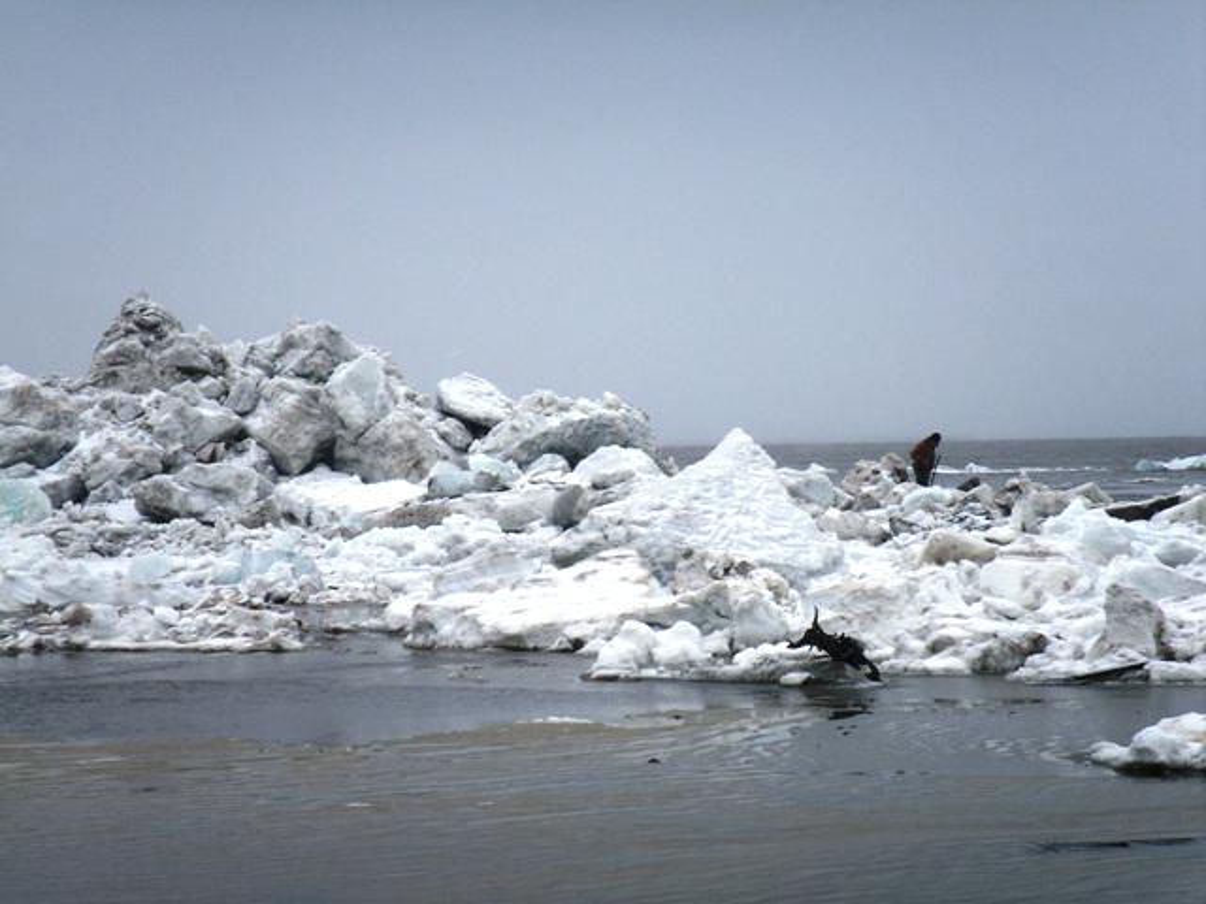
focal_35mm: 111
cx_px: 603
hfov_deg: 17.7
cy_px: 452
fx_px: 3867
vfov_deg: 13.3
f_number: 8
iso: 50
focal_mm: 23.1
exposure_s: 1/80
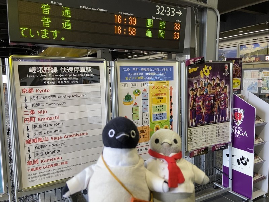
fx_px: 202
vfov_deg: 53.1
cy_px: 101
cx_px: 134
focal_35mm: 26
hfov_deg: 67.3
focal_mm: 4.25
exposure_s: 1/60
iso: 125
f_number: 1.8
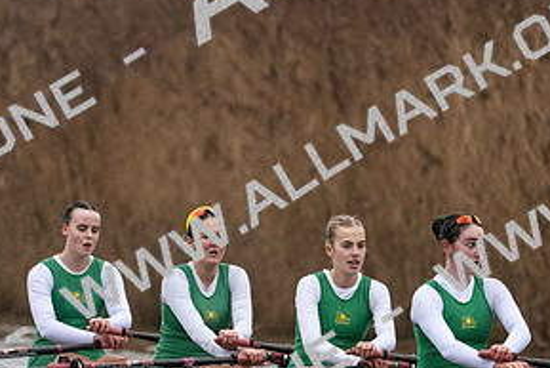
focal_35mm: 804
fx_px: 12289
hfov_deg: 2.6
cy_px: 325
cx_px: 295
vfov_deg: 1.7
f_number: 4.5
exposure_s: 1/1600
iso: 4500
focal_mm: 400
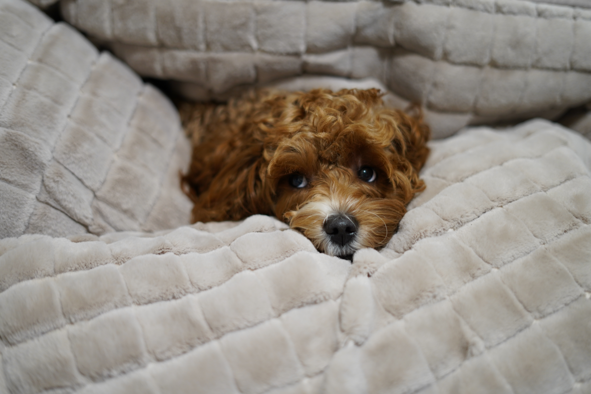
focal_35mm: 50
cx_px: 296
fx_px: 821
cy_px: 197
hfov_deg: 39.6
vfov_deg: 27.0
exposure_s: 1/50
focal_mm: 50
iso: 500
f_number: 1.8
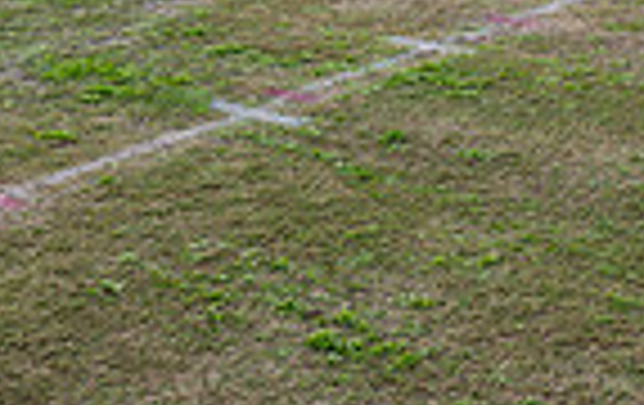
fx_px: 1741
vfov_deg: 12.5
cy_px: -227
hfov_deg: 21.0
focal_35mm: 99
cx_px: 342
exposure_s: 1/1250
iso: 125
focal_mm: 24
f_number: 2.8
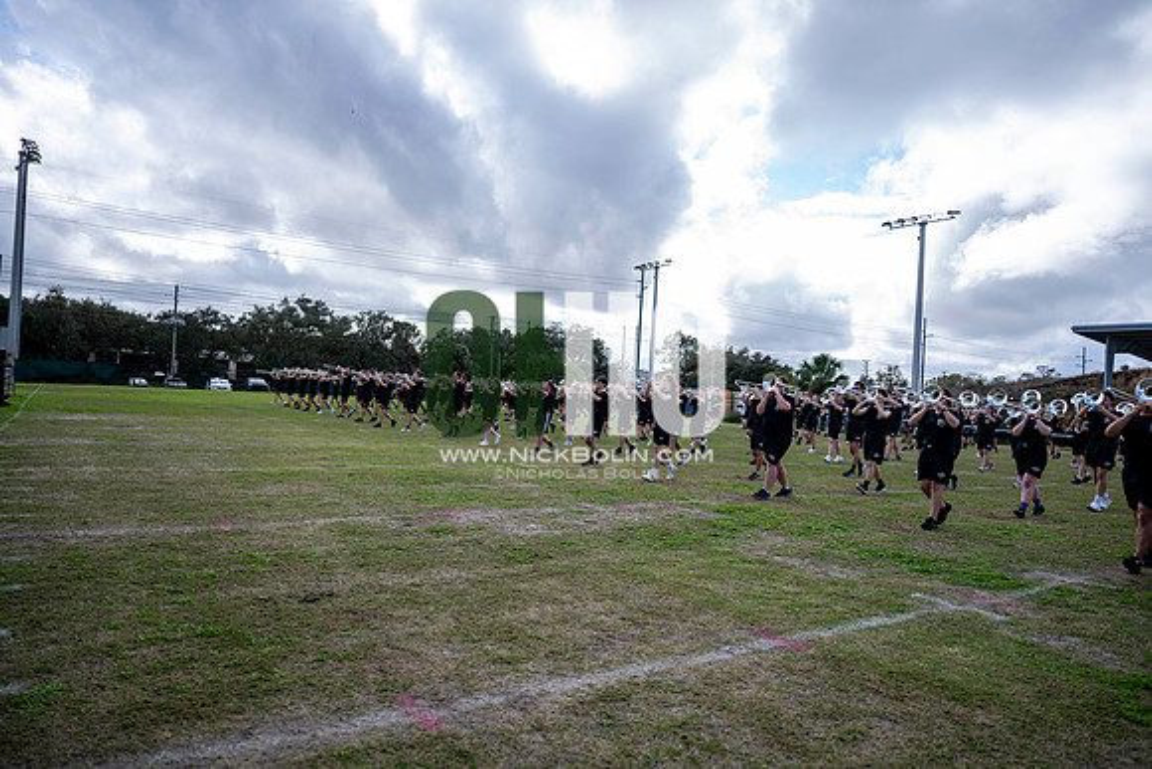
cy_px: 384
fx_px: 768
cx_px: 576
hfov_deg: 73.7
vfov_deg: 53.2
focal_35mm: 24
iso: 125
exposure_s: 1/1250
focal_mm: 24
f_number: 2.8
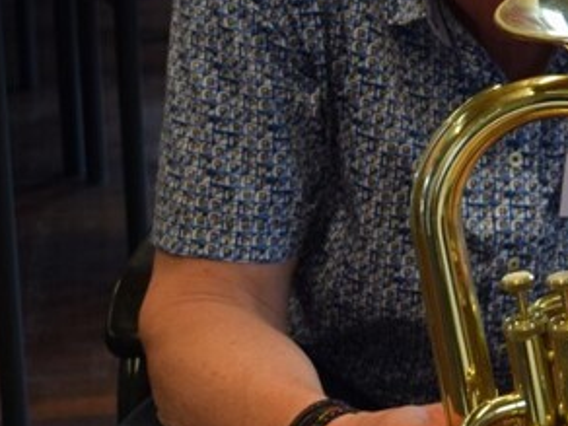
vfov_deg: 8.2
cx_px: 897
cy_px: 159
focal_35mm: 180
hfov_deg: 10.5
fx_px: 2954
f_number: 4.8
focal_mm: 36
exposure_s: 1/60
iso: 900
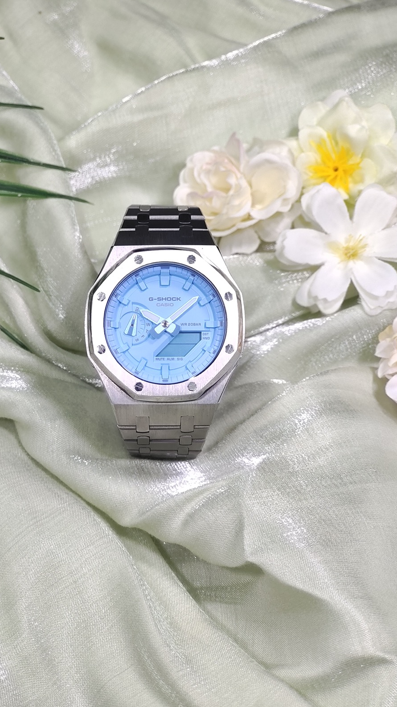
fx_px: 1030
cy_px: 352
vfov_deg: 37.9
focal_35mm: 55
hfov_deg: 21.8
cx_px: 150
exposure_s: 1/104
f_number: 2.08
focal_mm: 7.55
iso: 50
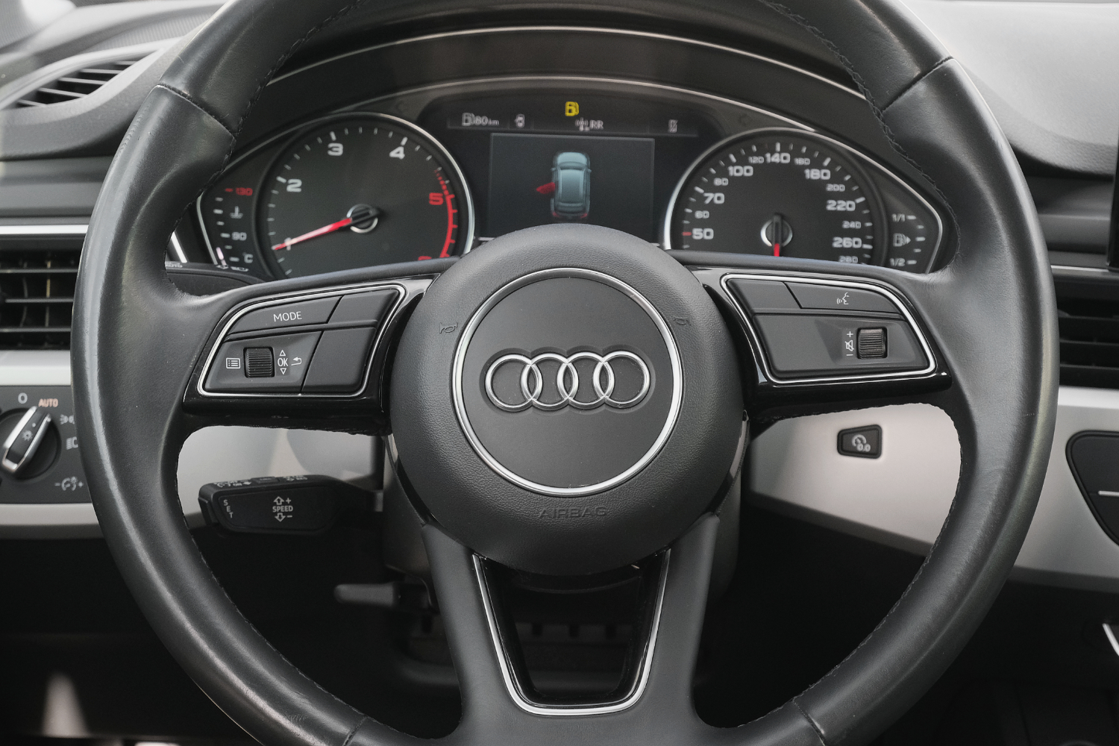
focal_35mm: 68
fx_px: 2114
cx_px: 560
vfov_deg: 20.0
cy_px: 373
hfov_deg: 29.7
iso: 2000
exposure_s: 1/125
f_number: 8
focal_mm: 45
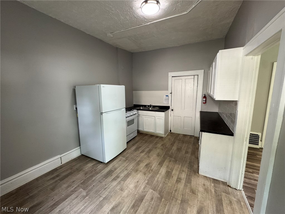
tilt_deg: -9.8
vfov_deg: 85.7
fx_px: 115
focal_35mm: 14
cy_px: 107
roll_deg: +0.4
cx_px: 142
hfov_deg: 102.1
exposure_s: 1/60
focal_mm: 2.22
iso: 200
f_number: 2.2
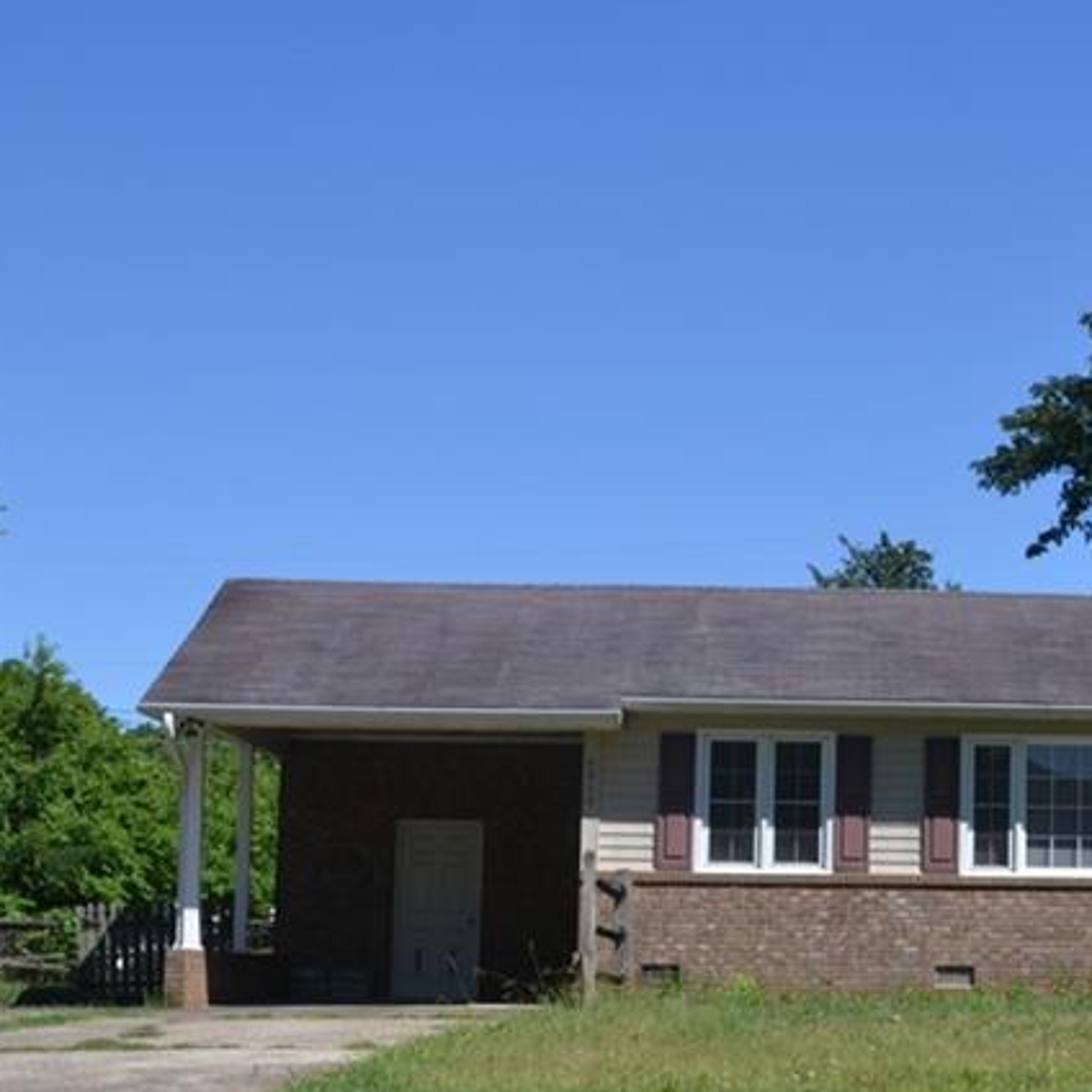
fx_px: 2855
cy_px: 634
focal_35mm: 80
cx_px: 1136
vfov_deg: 21.6
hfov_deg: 20.8
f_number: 7.1
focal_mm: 26
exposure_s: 1/200
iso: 100
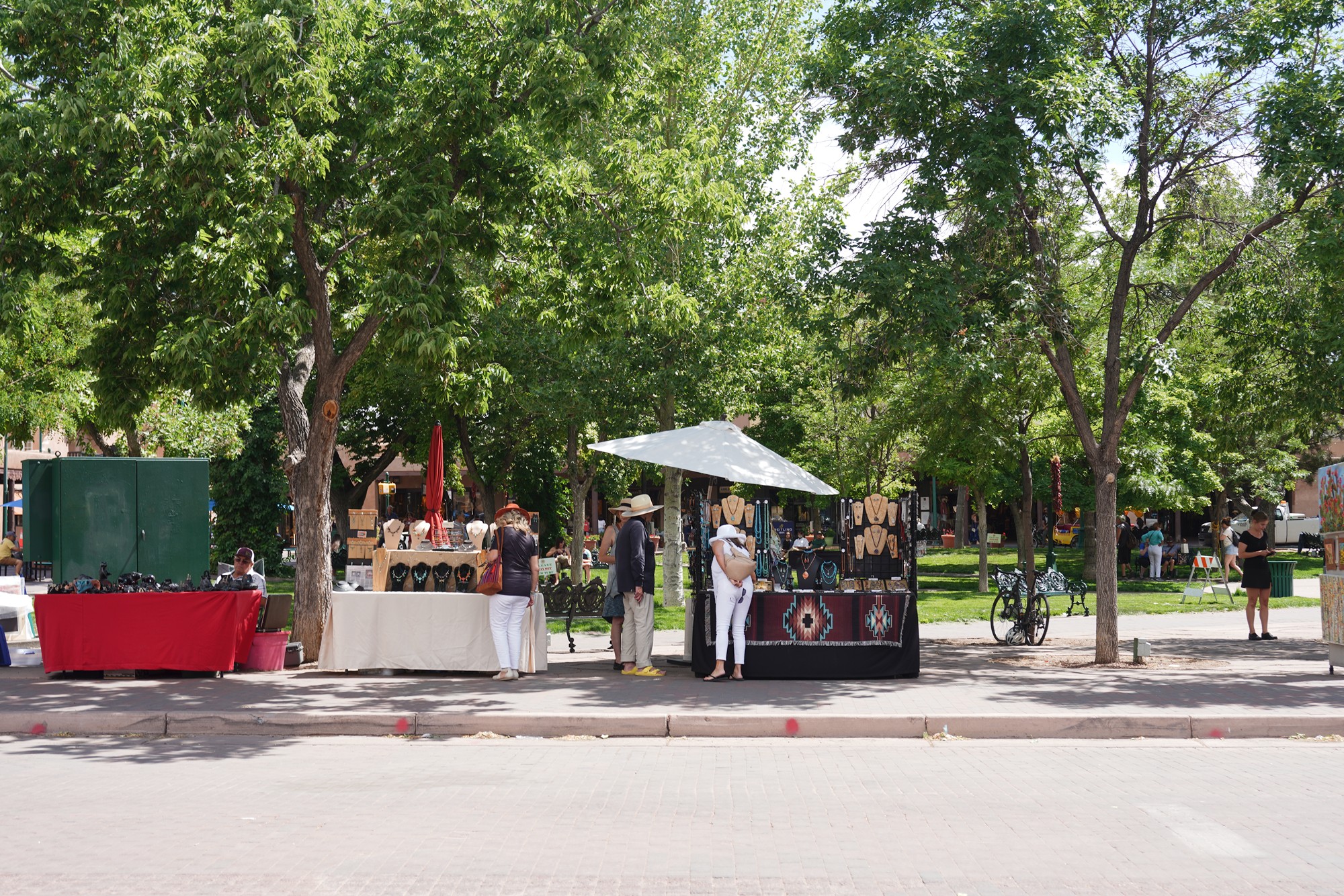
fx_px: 1792
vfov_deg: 28.1
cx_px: 672
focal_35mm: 48
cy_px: 448
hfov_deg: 41.1
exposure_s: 1/160
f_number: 7.1
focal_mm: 48
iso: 80
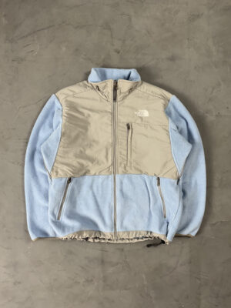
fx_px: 214
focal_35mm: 24
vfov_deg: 71.6
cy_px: 154
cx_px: 116
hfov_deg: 56.8
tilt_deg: -87.2
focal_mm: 6.76
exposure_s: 1/120
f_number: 1.78
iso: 160
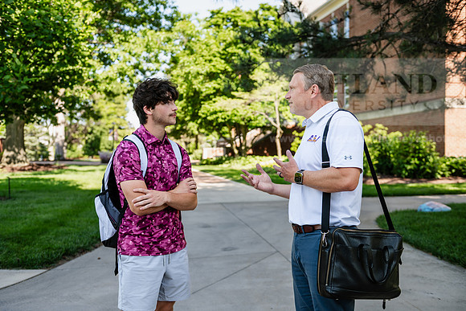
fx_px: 518
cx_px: 233
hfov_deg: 48.4
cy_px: 156
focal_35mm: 40
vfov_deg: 33.4
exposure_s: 1/200
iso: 80
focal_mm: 40
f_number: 3.2
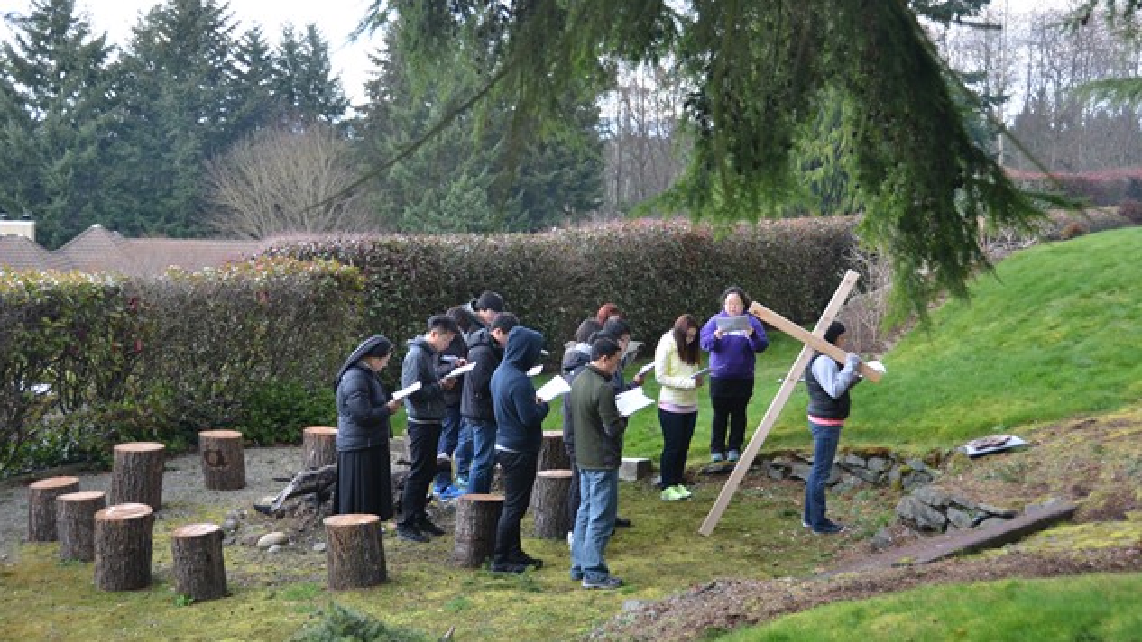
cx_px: 570
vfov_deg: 21.6
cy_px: 281
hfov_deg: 37.5
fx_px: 1681
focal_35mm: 56
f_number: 4.2
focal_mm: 35
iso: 400
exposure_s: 1/80
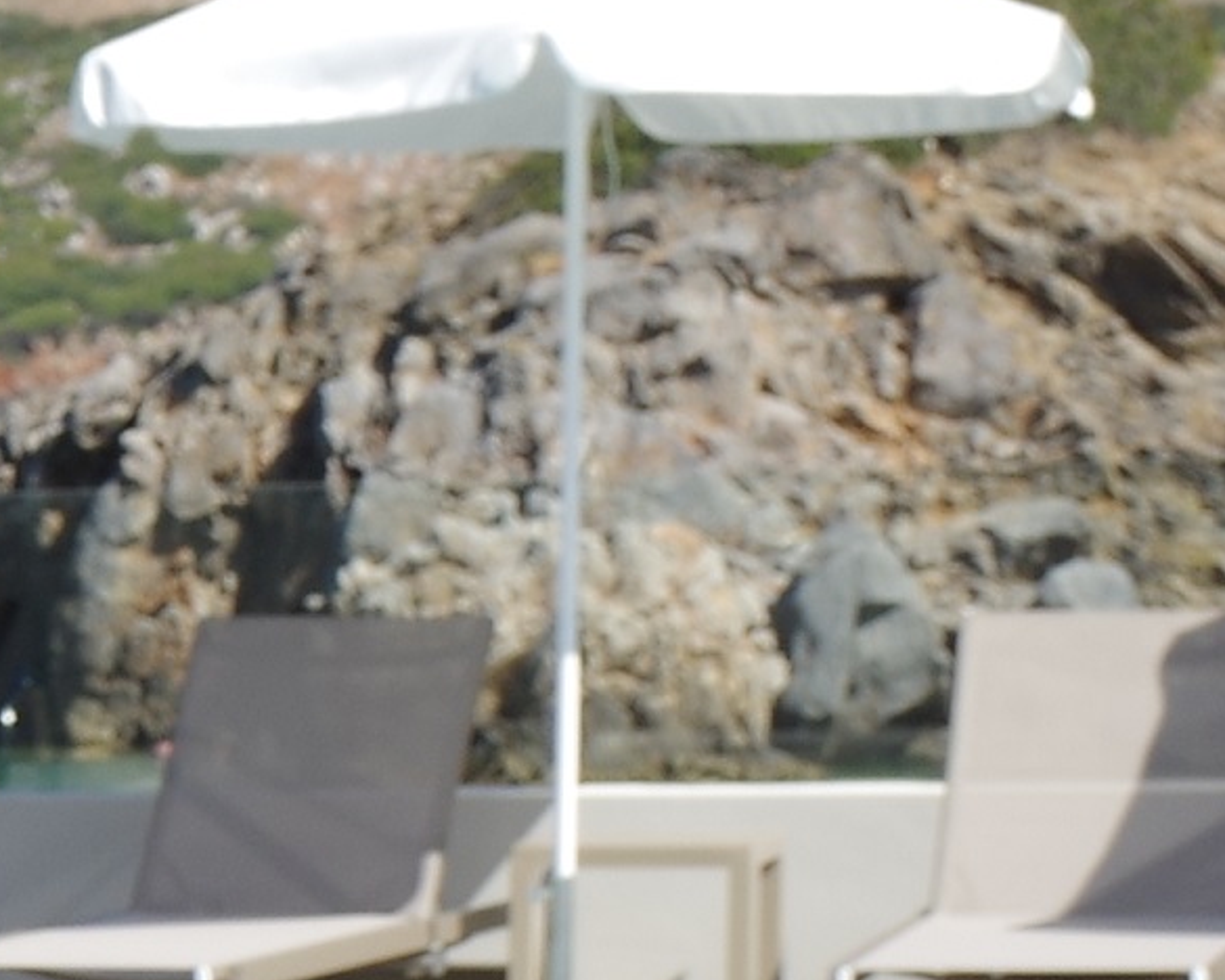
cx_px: -1762
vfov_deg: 6.5
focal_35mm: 232
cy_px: 1625
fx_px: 8411
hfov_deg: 7.7
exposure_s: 1/100
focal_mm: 25
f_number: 10
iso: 100
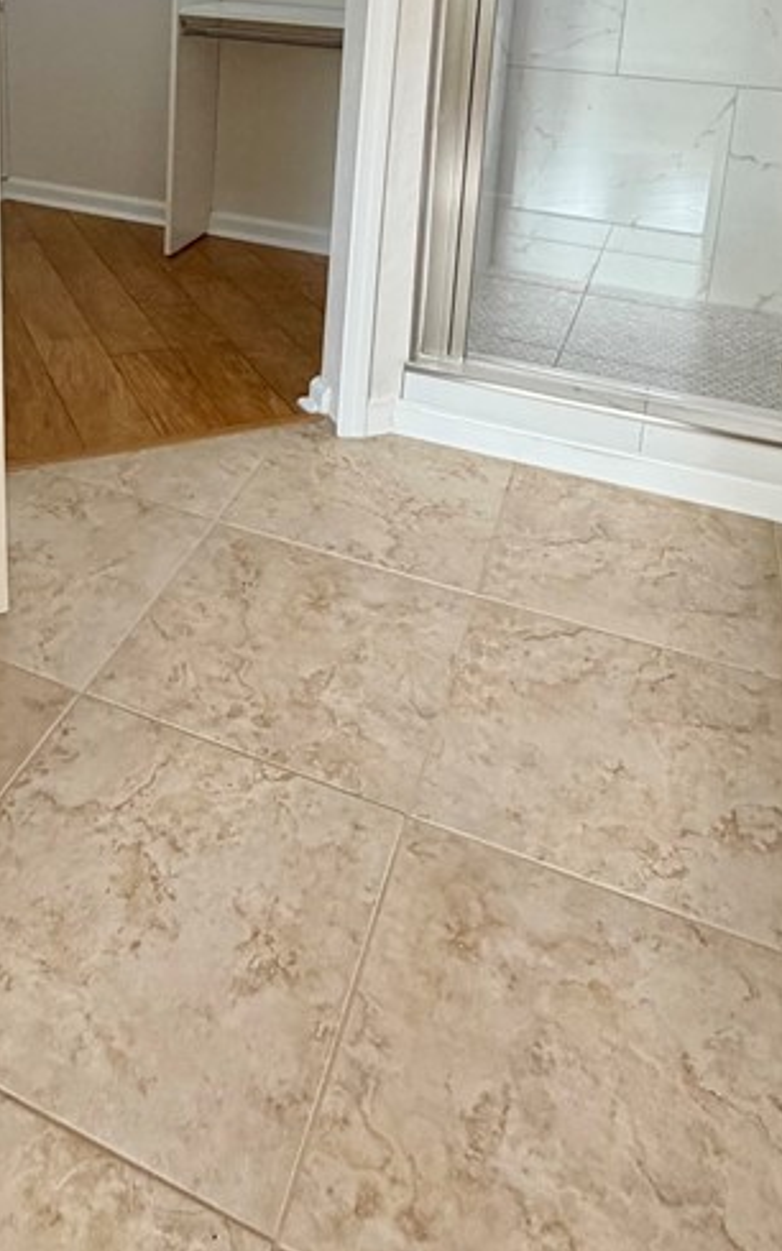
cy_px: 151
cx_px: 220
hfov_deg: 39.7
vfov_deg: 54.3
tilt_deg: -13.0
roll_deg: -2.5
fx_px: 1058
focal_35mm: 31
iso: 250
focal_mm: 2.22
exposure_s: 1/60
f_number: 2.2
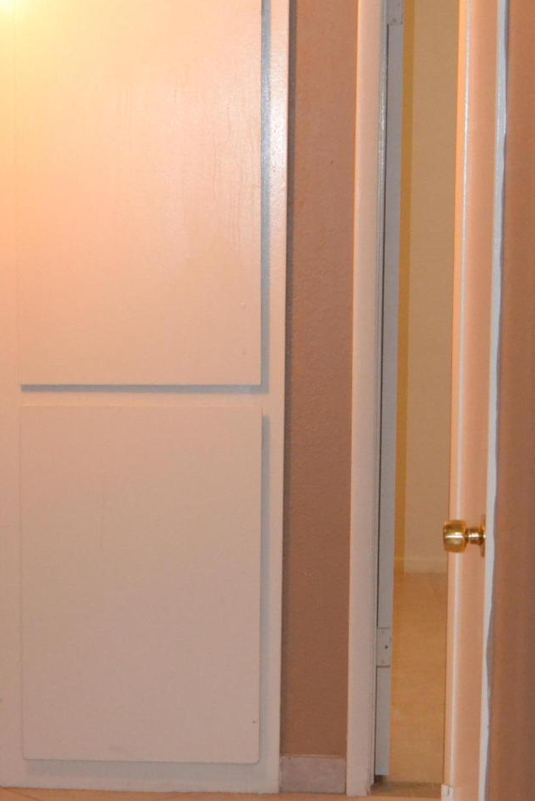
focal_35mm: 101
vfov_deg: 20.2
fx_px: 2250
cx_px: 112
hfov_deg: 13.5
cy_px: 508
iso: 3200
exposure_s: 1/60
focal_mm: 32
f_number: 4.5
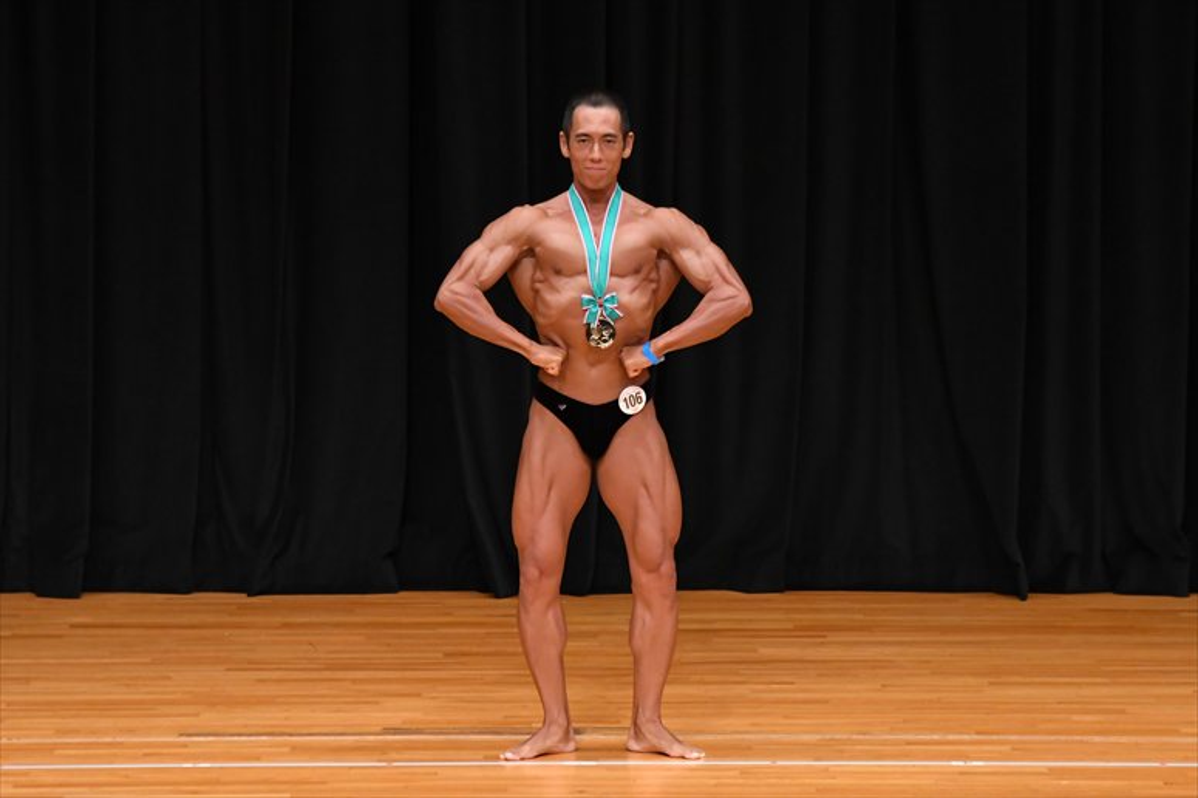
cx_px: 599
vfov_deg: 5.1
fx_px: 8981
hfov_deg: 7.6
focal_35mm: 270
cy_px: 399
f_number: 5.6
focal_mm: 180
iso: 3200
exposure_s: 1/400
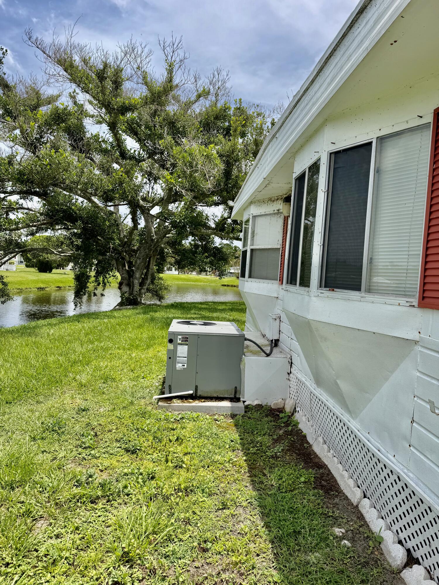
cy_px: 292
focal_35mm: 24
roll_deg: -4.7
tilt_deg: -0.7
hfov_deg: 56.8
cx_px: 220
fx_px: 406
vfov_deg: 71.6
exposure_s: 1/4975
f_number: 1.78
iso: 80
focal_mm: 6.76
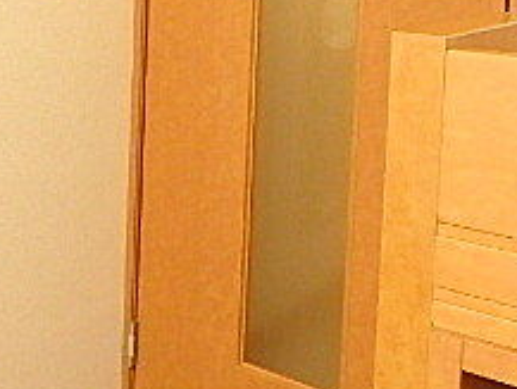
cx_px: -76
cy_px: -33
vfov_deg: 22.4
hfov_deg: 27.9
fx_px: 927
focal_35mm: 62
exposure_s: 1/30
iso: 640
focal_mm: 3.7
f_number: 3.5
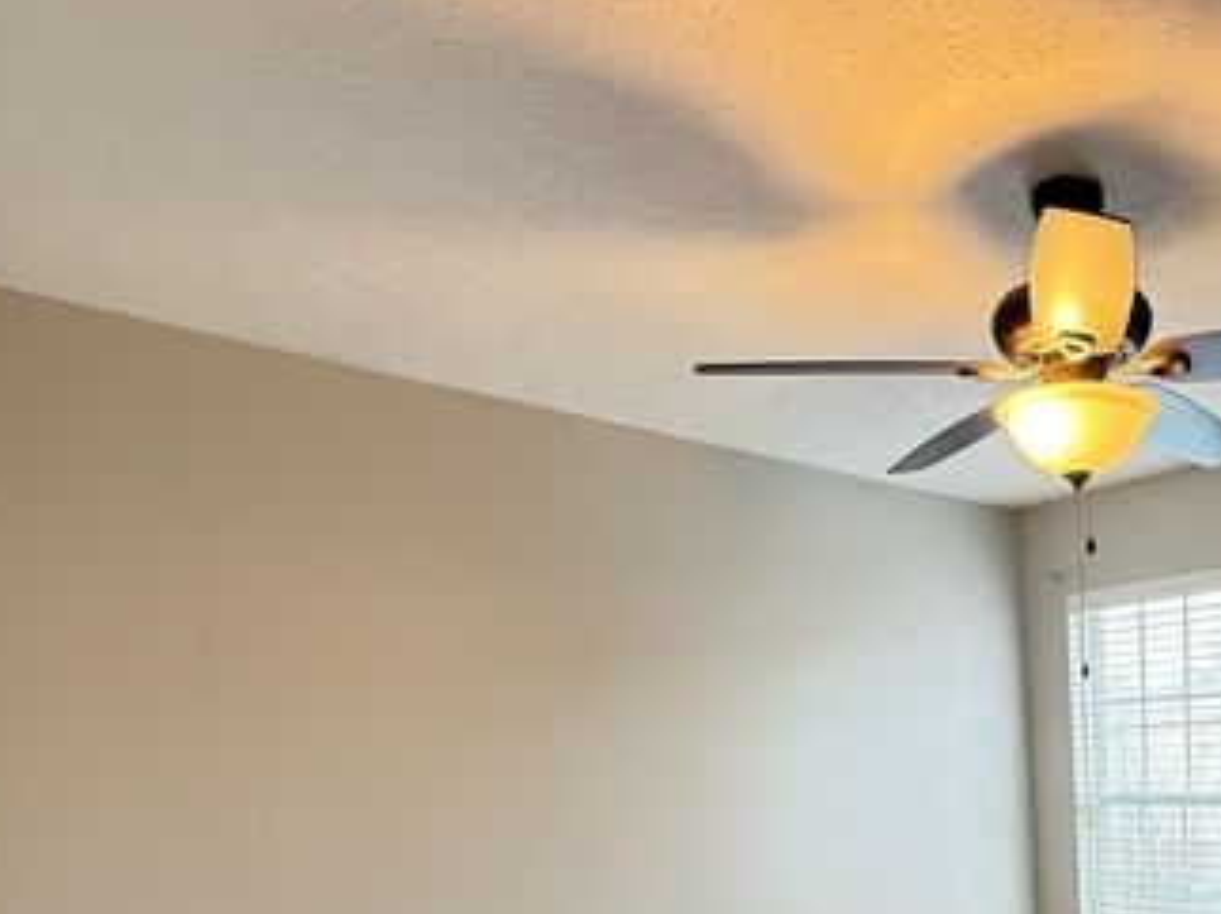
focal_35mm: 29
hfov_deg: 54.1
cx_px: 1090
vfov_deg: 42.0
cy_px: 906
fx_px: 1022
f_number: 2.2
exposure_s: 1/60
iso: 400
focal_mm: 2.22
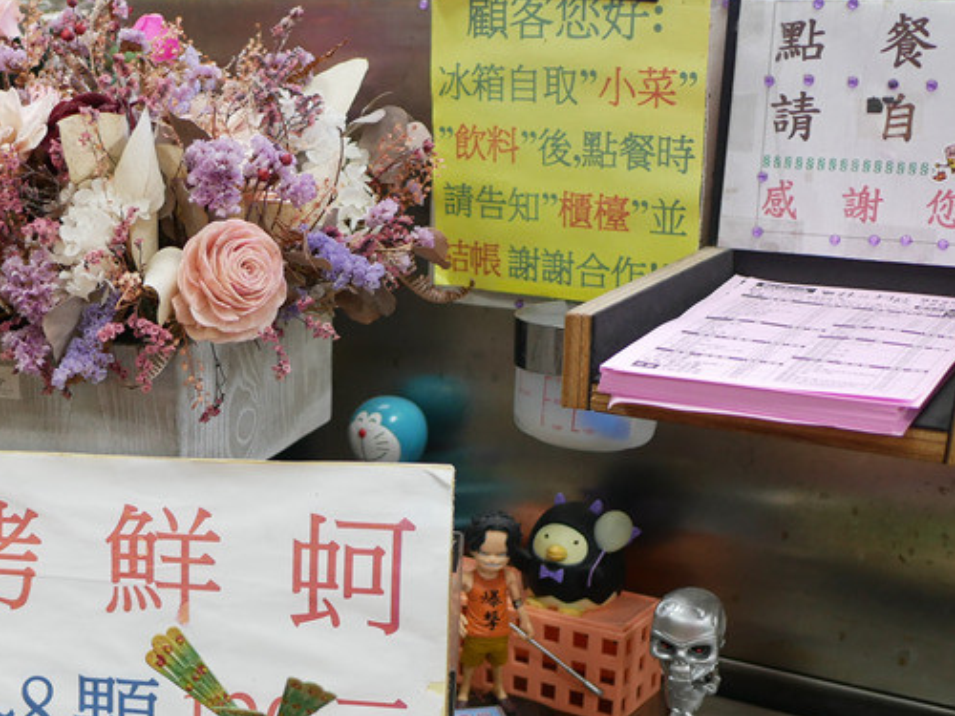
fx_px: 1655
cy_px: 598
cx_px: 178
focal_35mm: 60
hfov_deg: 31.3
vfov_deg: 23.9
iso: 320
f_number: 1.7
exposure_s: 1/60
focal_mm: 15
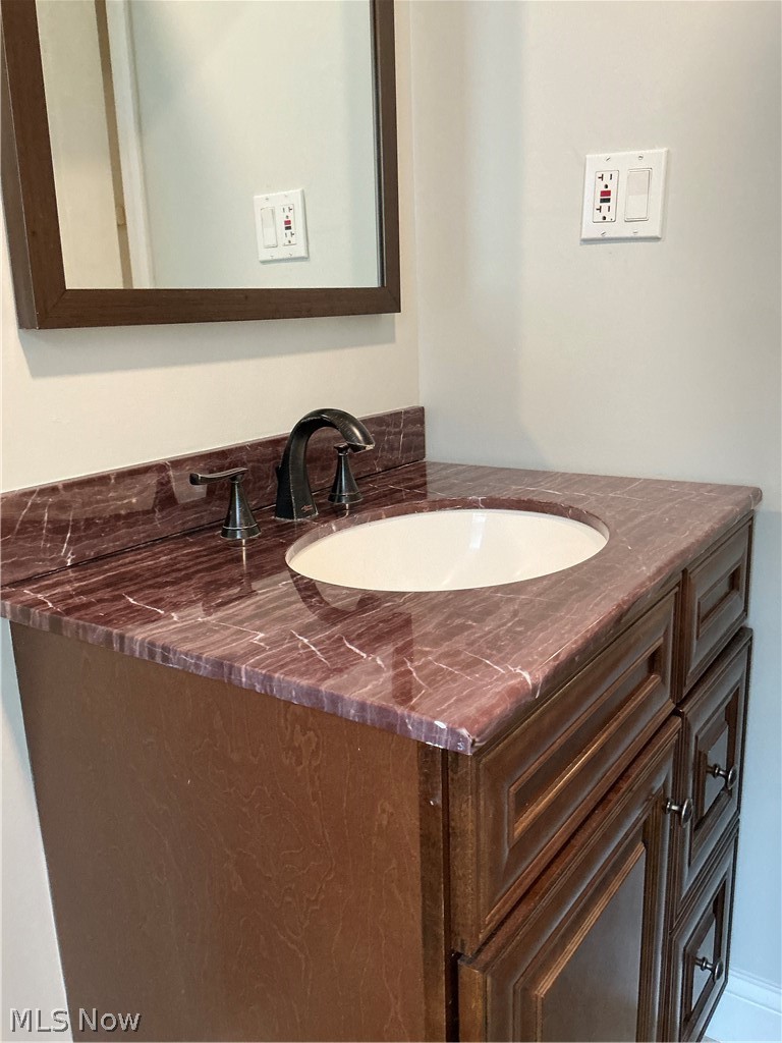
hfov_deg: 49.7
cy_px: 522
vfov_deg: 63.4
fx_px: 843
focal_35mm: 28
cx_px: 391
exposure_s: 1/60
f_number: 1.8
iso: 200
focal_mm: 3
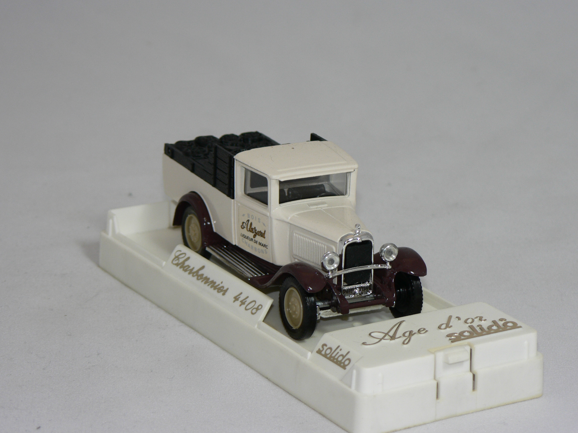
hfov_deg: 15.2
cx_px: 294
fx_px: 2171
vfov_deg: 11.4
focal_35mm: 130
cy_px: 219
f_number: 3.2
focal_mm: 19.9
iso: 80
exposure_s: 1/60
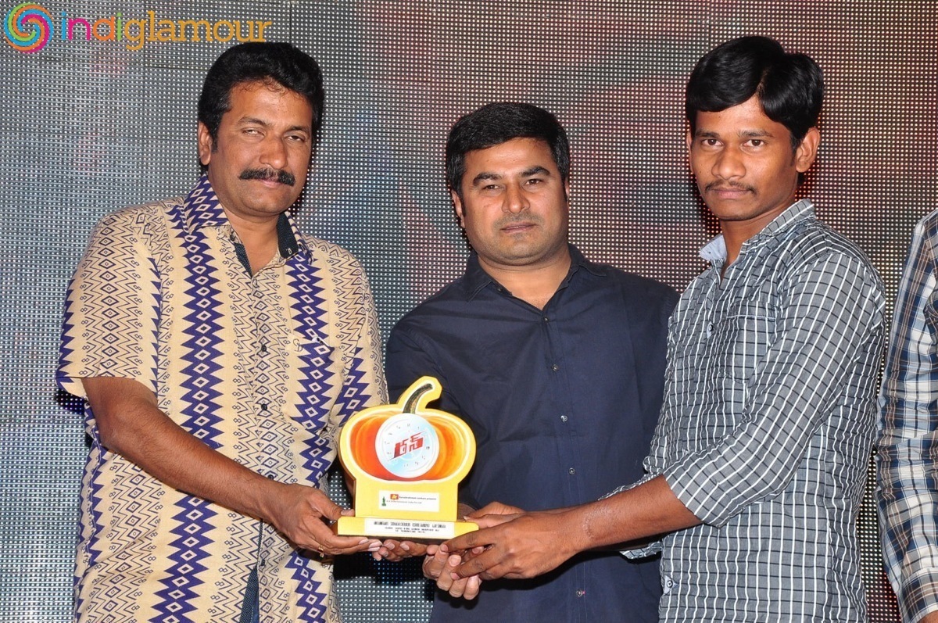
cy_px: 312
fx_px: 3123
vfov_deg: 11.4
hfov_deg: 17.1
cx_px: 469
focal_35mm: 120
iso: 500
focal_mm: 80
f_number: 8
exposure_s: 1/125
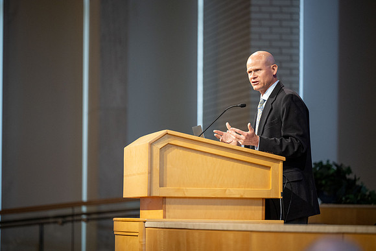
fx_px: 2089
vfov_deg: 6.9
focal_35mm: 200
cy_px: 126
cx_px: 188
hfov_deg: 10.3
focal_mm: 200
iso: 1600
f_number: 2.8
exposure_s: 1/400
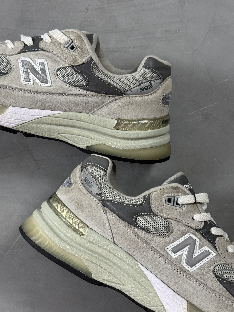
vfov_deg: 39.7
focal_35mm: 48
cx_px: 117
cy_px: 156
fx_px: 433
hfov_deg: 30.3
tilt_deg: -69.0
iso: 160
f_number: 1.78
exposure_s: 1/60
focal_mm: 6.76
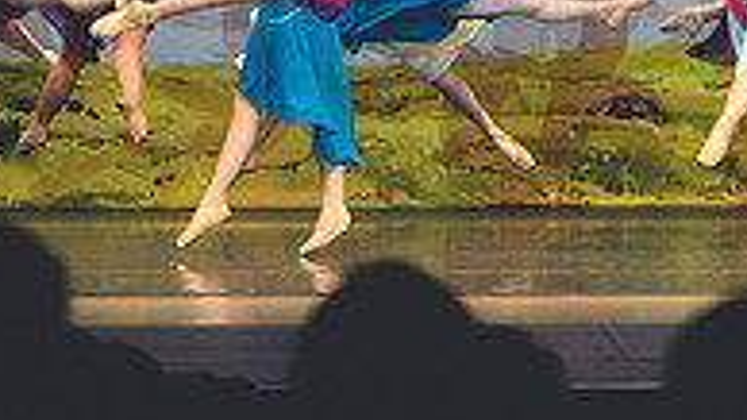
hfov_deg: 6.2
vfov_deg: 3.5
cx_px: 653
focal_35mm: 349
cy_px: 160
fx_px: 6911
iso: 2200
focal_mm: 70
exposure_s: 1/500
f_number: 2.8
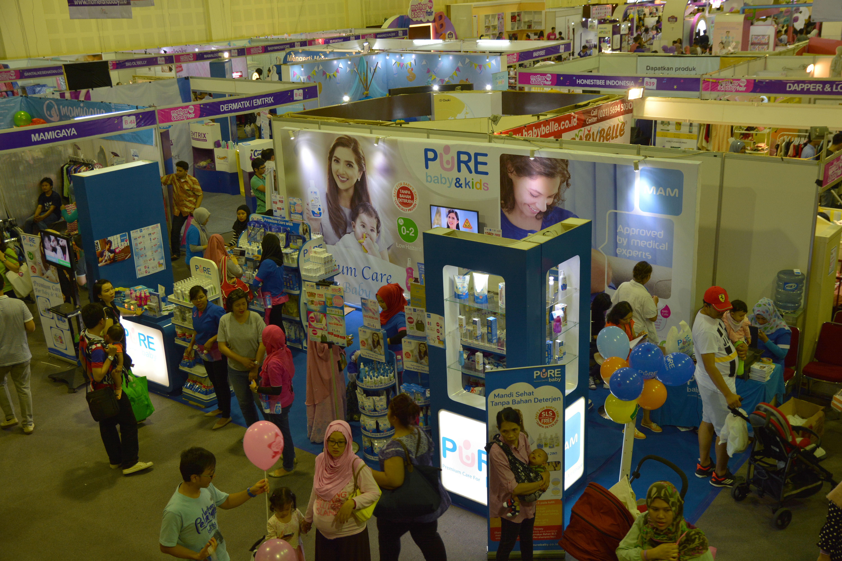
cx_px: 421
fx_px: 877
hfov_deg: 51.3
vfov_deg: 35.5
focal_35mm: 38
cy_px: 280
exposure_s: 1/60
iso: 450
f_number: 4
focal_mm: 25
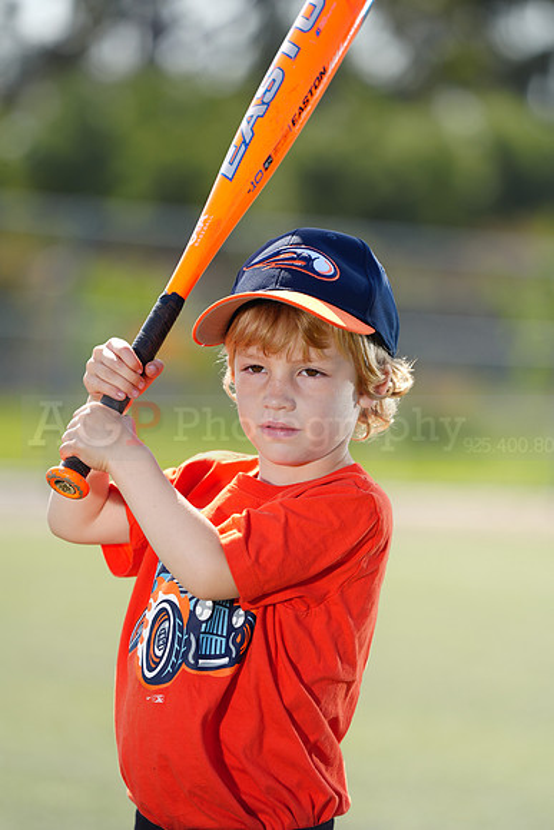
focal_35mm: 200
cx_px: 277
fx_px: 4614
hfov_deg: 6.9
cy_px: 415
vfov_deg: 10.3
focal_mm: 200
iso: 50
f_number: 4
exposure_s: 1/250
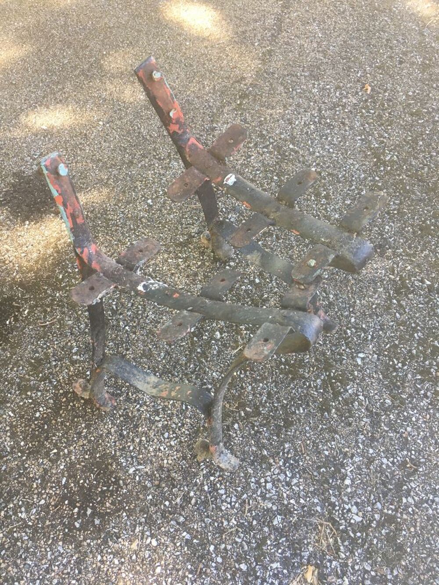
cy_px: 292
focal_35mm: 29
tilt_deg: -57.0
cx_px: 220
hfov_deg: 48.2
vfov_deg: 61.7
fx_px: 490
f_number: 2.2
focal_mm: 4.15
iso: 40
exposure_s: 1/33
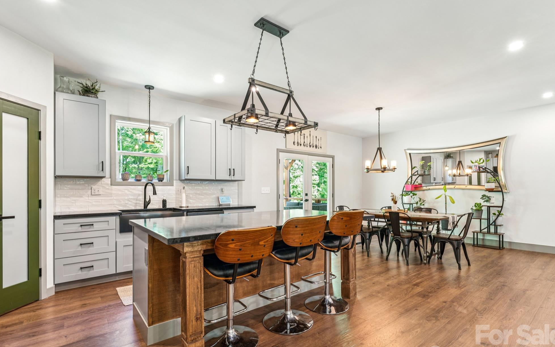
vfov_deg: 67.3
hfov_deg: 93.6
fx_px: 260
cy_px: 187
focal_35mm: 17
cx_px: 276
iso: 100
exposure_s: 1/1.25
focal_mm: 16.2
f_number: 9
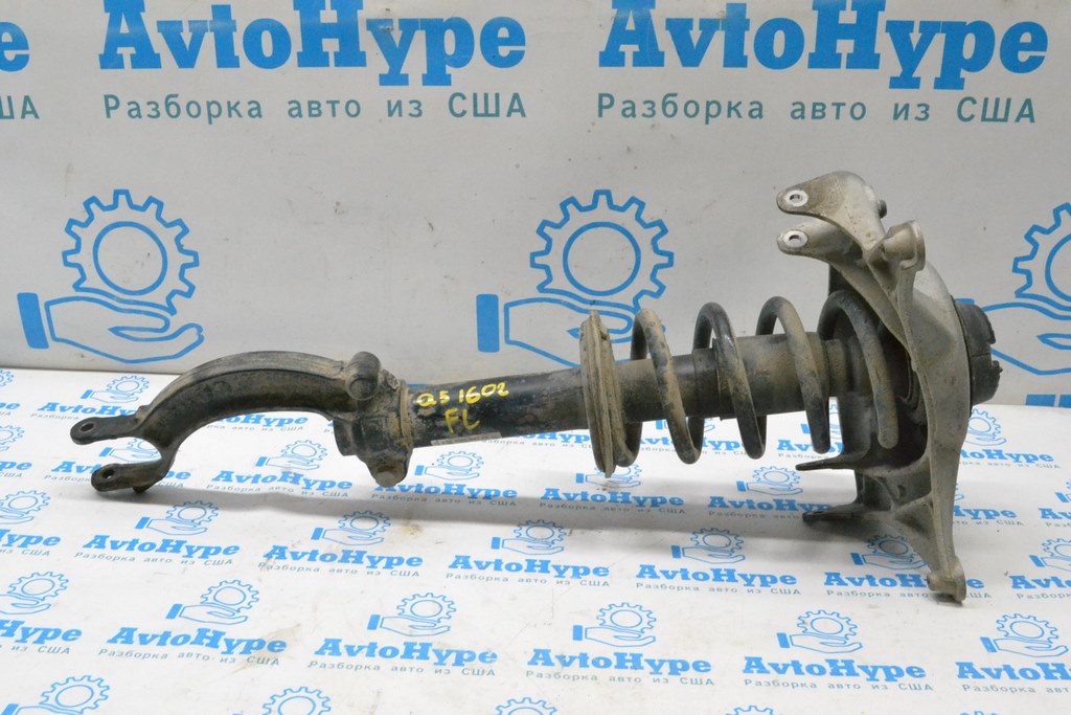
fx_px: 1160
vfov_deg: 34.2
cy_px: 358
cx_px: 536
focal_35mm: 39
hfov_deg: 49.5
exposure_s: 1/100
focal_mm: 26
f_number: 13
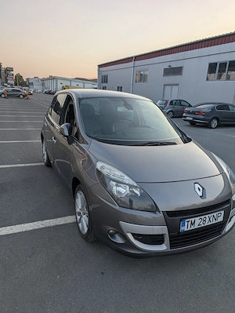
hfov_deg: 56.9
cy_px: 156
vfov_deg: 71.5
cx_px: 118
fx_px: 217
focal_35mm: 24
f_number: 1.68
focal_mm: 6.9
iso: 23
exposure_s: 1/365
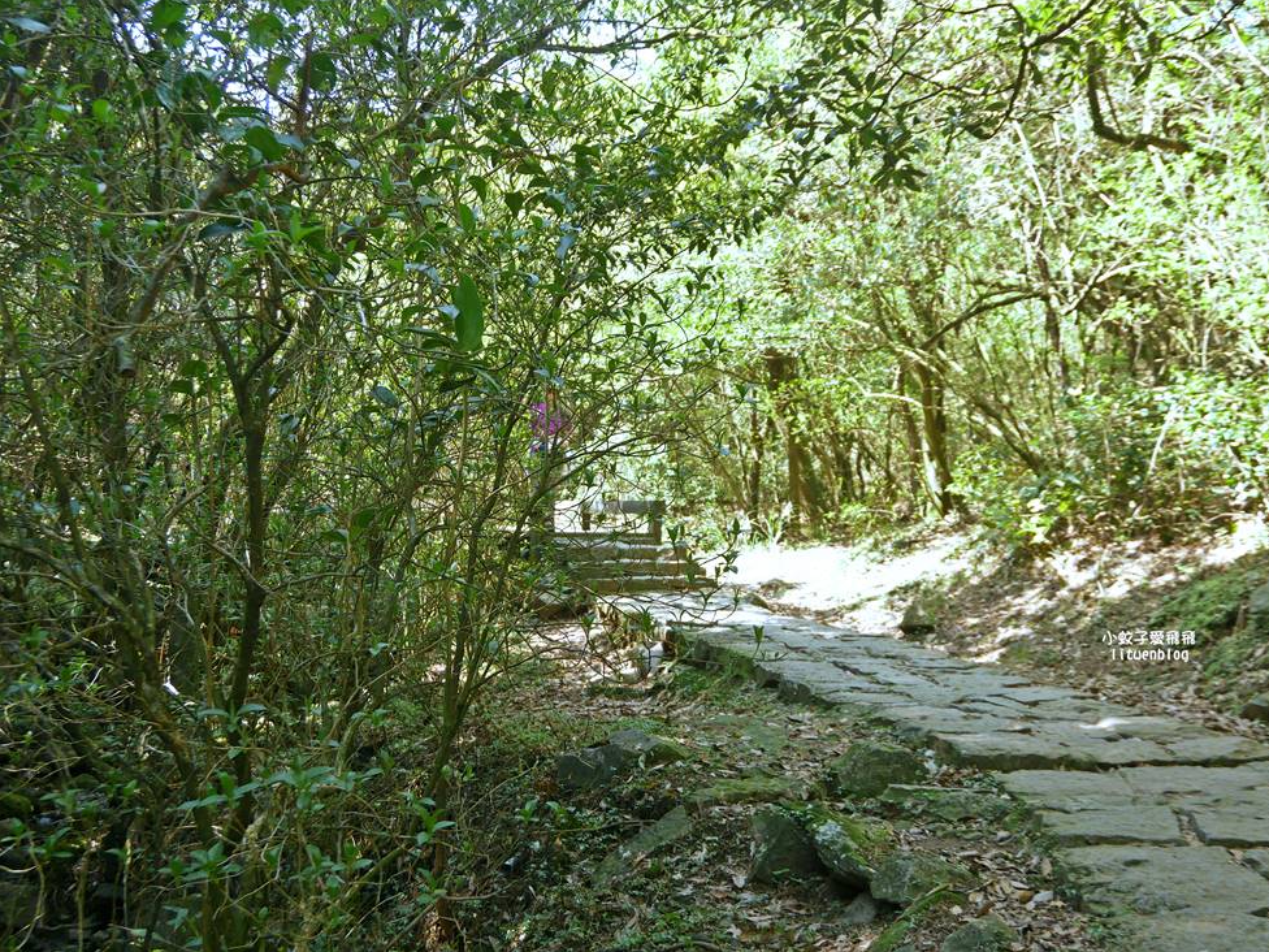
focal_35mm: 41
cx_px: 649
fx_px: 1503
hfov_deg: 45.8
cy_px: 465
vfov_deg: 35.1
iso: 200
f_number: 4.4
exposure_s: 1/80
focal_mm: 20
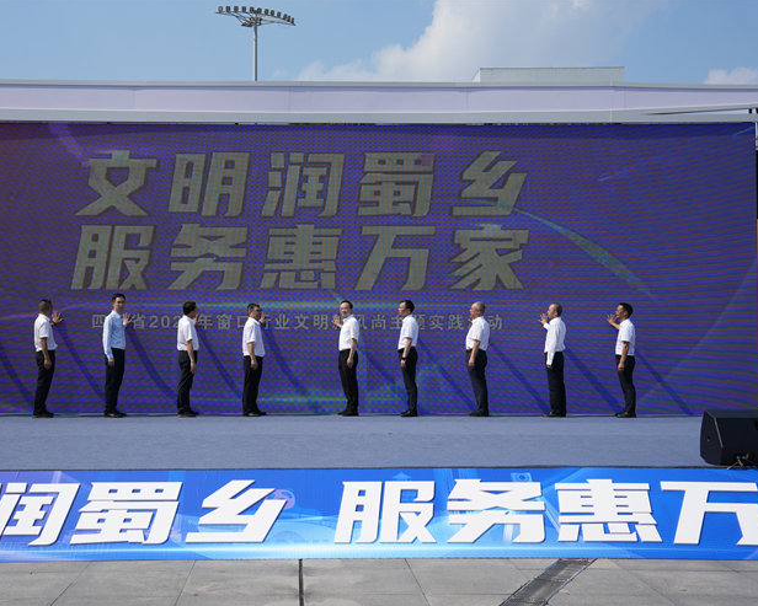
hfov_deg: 38.6
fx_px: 1077
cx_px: 303
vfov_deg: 31.5
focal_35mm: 48
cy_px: 305
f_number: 7.1
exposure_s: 1/400
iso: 100
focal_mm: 42
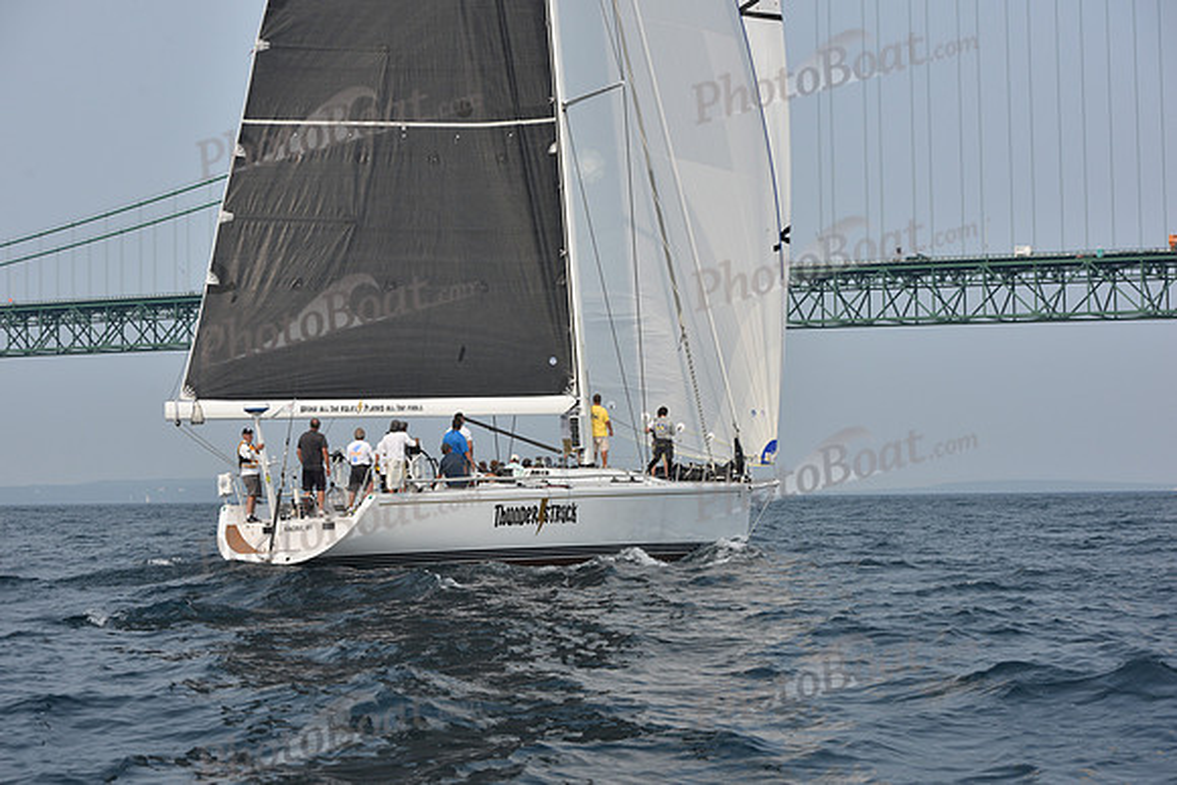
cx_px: 588
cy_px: 392
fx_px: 2289
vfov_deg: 19.5
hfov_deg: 28.8
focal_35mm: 70
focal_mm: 70
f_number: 7.1
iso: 250
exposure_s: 1/1250
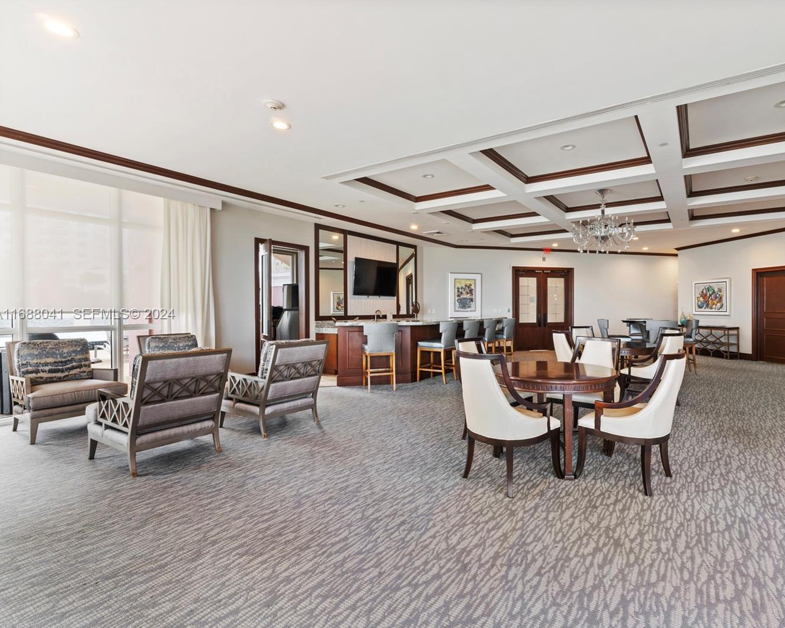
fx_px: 395
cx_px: 464
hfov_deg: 88.7
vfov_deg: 77.0
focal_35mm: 17
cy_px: 315
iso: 160
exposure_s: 6
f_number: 10
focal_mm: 10
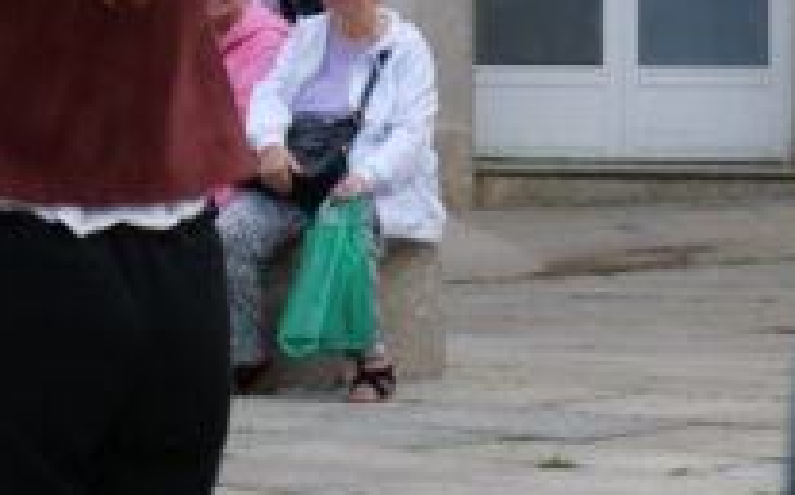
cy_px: -263
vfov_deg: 4.3
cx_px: -388
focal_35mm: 303
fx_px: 6560
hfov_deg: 6.8
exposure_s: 1/60
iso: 100
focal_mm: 60
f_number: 11
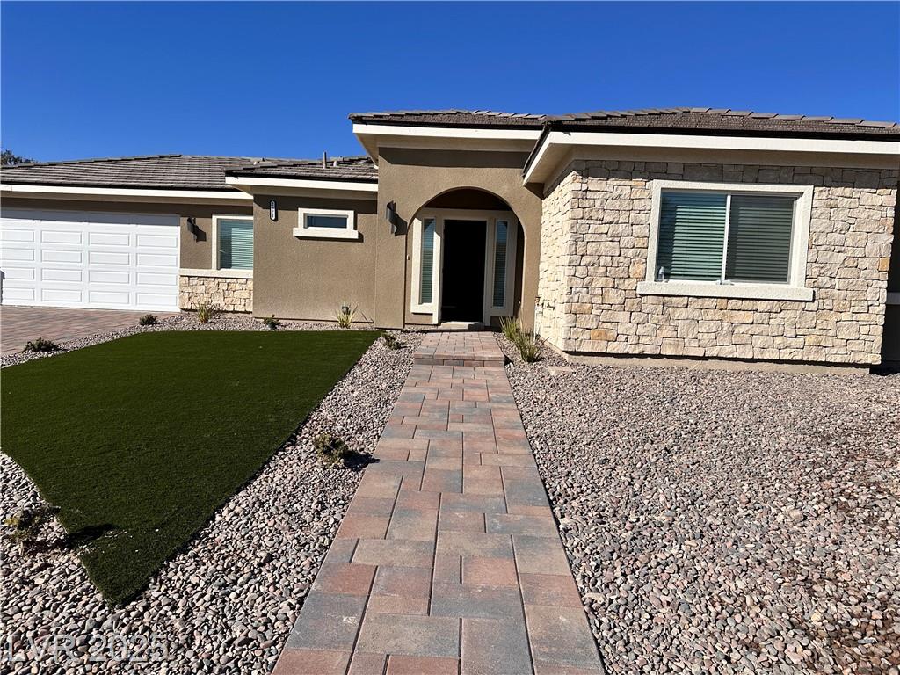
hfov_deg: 71.6
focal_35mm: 24
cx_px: 450
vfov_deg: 56.8
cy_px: 338
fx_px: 624
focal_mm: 6.86
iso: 80
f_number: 1.78
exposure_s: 1/7042
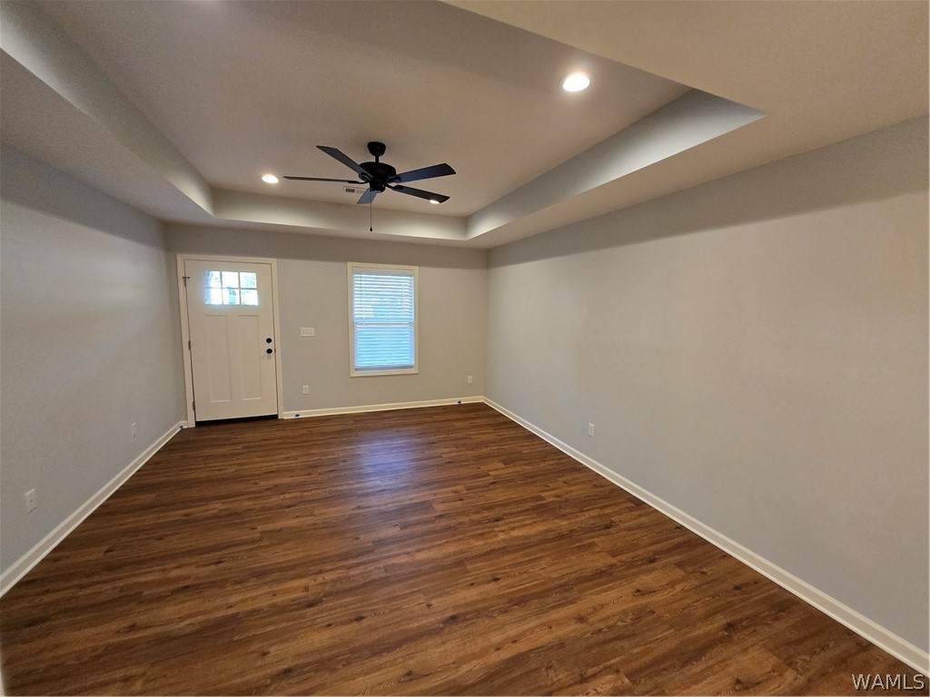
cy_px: 348
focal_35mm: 13
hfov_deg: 106.2
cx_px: 465
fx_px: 349
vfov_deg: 89.9
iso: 200
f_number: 2.2
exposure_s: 1/60
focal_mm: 1.7
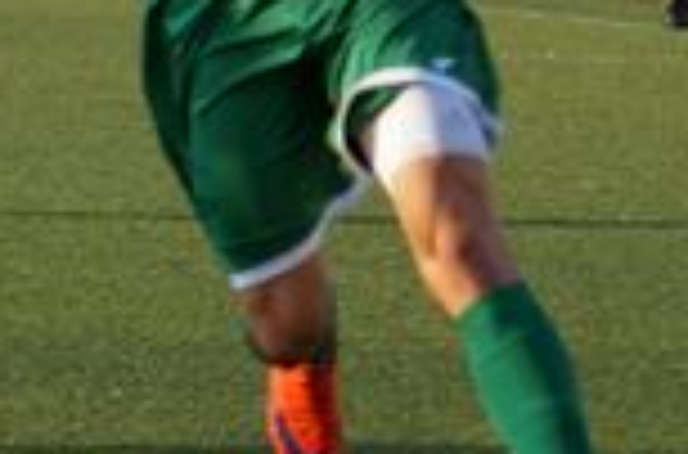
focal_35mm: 928
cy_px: 25
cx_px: -67
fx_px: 17686
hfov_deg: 2.2
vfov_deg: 1.5
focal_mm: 135
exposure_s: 1/250
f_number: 5.6
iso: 125
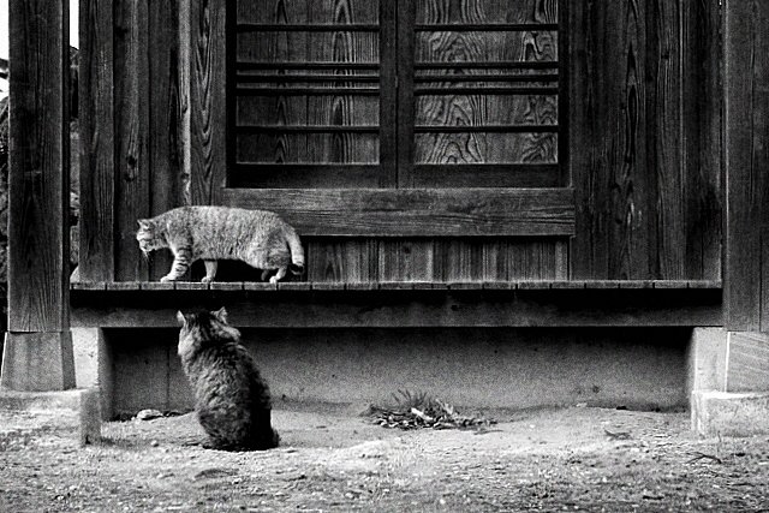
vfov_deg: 16.6
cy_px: 256
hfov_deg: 24.6
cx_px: 384
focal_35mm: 82
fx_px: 1763
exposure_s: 1/200
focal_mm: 55
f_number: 5.6
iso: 200
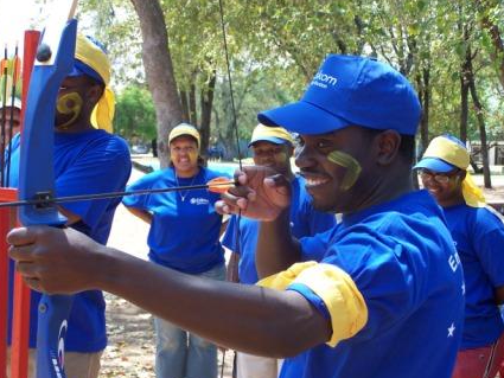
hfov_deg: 24.7
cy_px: 196
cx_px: 257
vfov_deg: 18.7
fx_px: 1151
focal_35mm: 79
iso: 80
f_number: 3.2
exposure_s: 1/250
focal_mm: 12.4
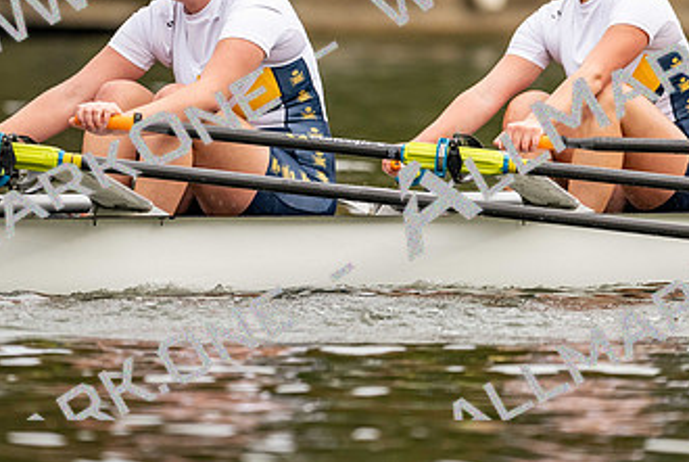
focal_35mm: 702
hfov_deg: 2.9
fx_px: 13453
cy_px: 62
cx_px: 219
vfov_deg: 2.0
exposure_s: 1/2500
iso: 1000
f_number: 4.5
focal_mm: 400
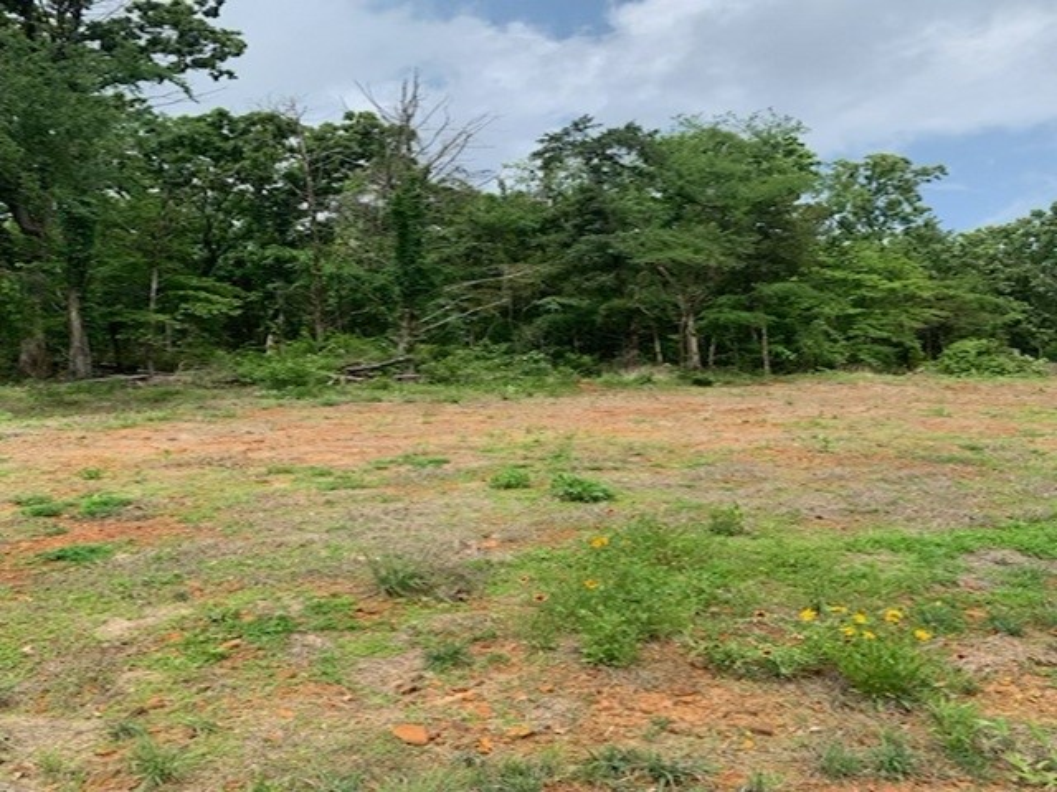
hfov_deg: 67.3
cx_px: 528
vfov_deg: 53.1
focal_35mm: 26
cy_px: 396
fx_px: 794
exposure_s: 1/1992
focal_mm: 4.25
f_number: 1.8
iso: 25
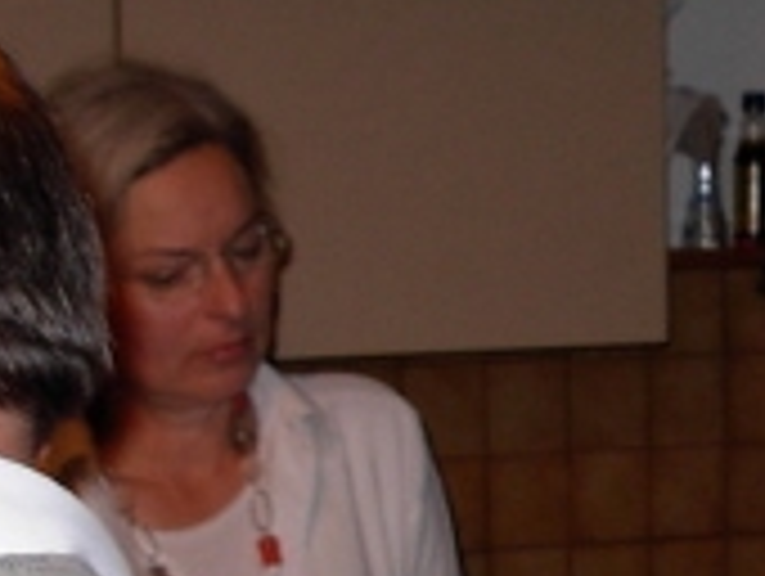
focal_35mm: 143
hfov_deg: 13.7
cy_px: 580
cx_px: 585
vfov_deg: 10.3
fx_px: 3165
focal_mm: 6.3
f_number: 2.9
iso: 79
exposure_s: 1/32
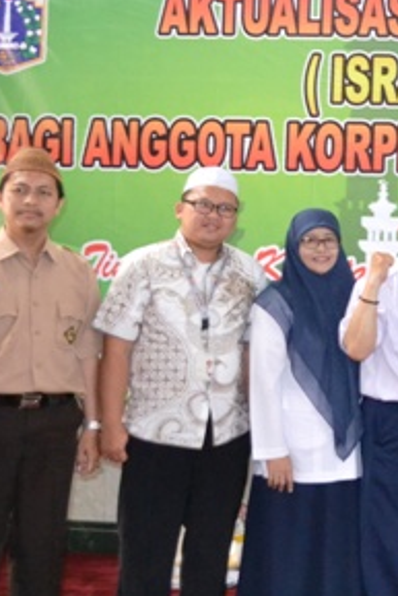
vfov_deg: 24.4
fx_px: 1375
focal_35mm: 83
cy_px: 216
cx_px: 711
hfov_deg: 14.5
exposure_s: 1/60
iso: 2800
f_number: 3.8
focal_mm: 20
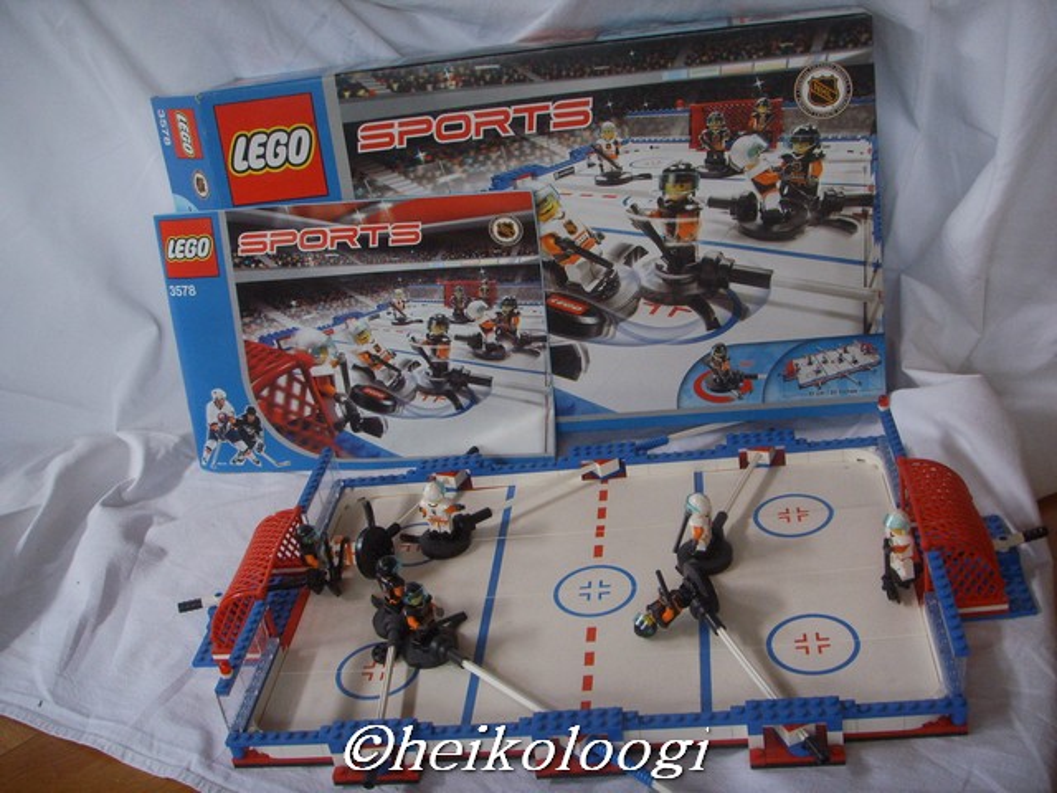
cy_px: 396
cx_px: 528
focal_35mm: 39
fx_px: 1191
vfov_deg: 36.8
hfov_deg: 47.9
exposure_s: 1/45
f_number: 3.5
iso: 132
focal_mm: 6.6
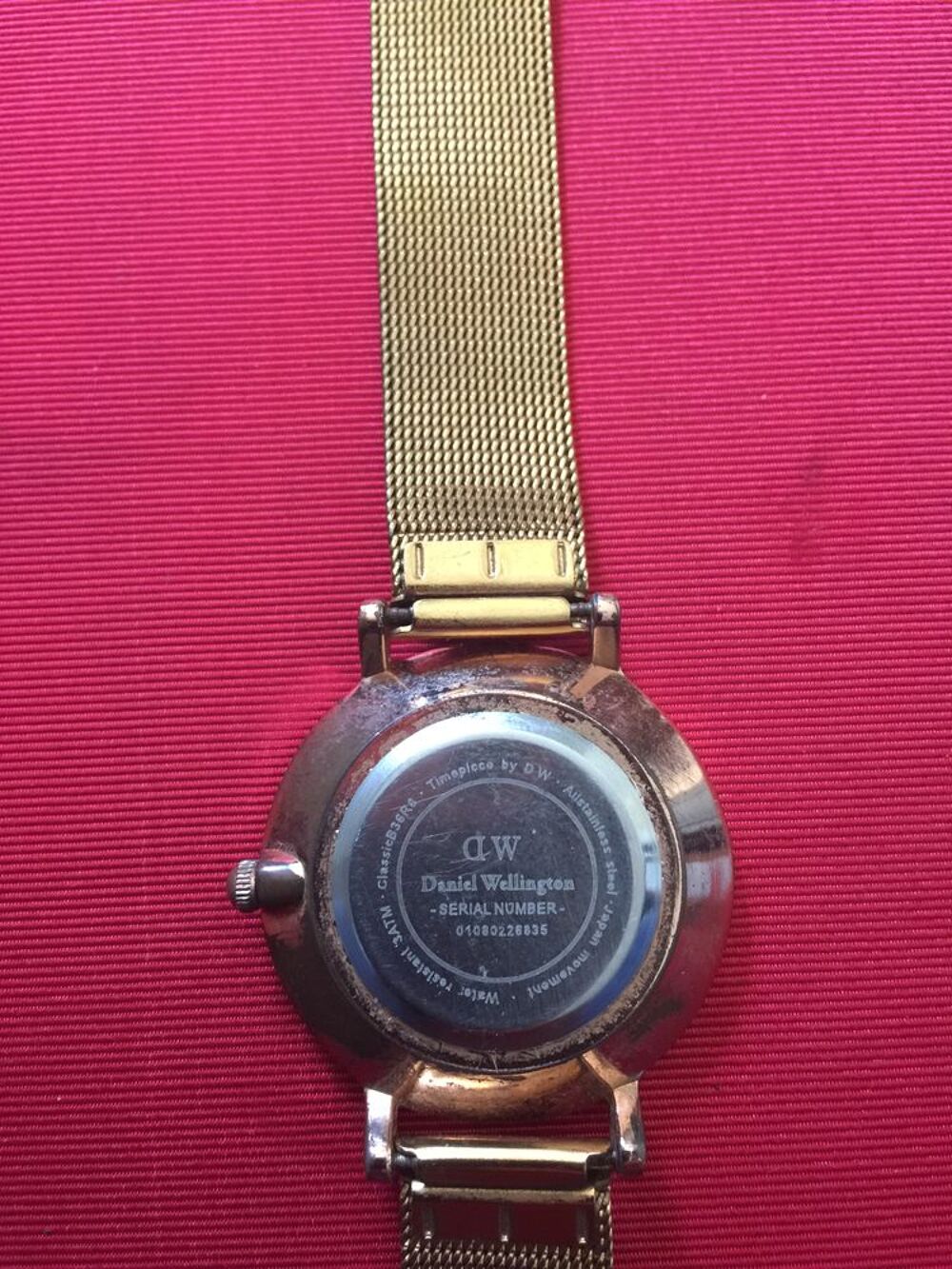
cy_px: 634
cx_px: 476
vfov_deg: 61.7
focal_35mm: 29
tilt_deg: -81.1
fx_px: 1063
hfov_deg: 48.2
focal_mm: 4.15
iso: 125
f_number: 2.2
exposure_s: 1/10
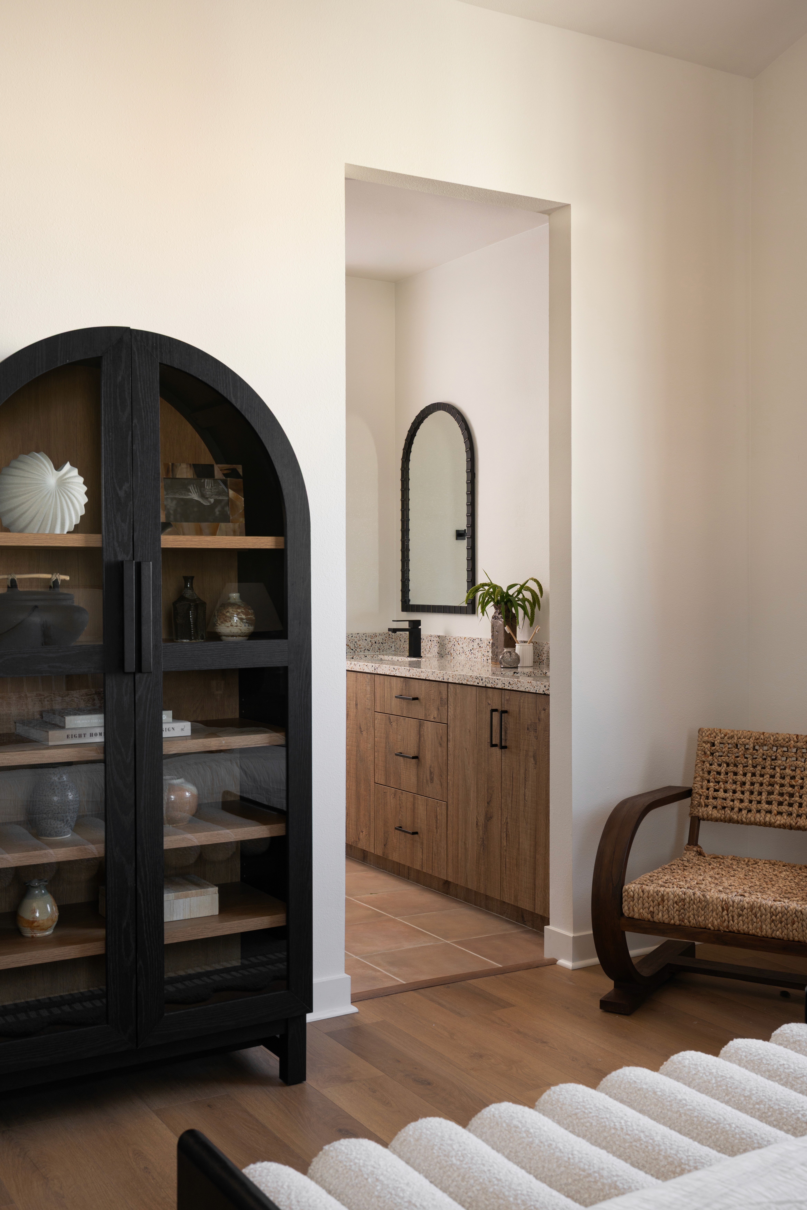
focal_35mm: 37
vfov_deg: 51.9
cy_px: 605
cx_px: 404
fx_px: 1244
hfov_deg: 35.9
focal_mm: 37
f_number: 9
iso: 250
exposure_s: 1/8
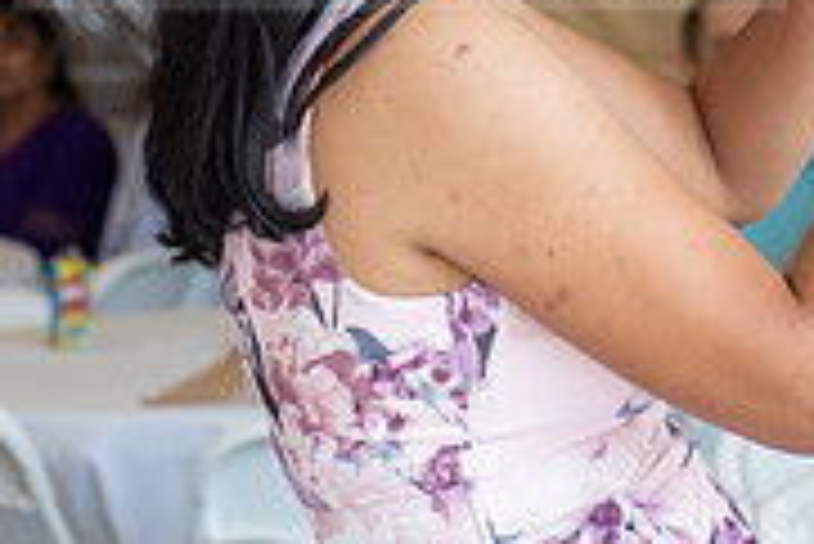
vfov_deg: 6.1
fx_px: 5069
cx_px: 405
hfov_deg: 9.2
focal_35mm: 224
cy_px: -97
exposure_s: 1/250
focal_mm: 70
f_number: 5
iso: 640
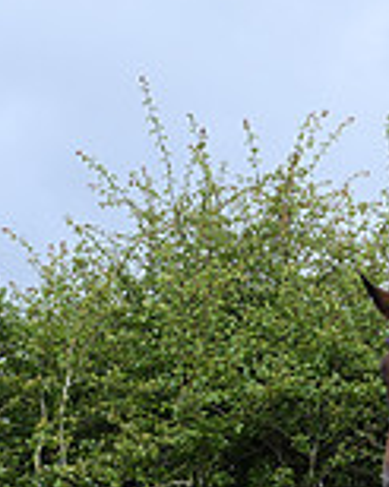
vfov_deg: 6.4
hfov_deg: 5.0
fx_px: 4379
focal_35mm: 304
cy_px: 444
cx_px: 781
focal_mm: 86
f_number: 6.3
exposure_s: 1/1250
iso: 720
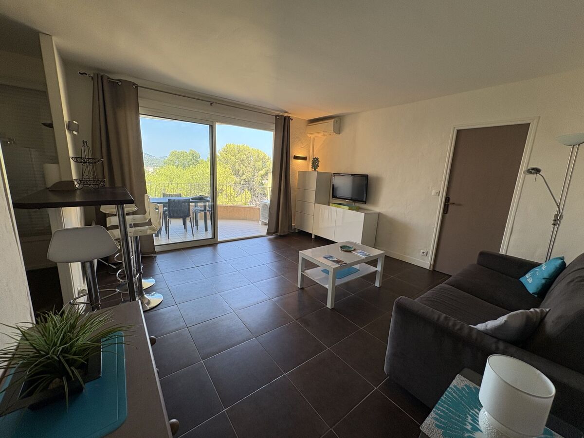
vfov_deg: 85.7
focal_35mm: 14
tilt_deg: -10.8
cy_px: 219
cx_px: 292
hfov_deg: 102.1
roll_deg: -2.1
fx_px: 236
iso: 40
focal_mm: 2.22
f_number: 2.2
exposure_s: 1/122
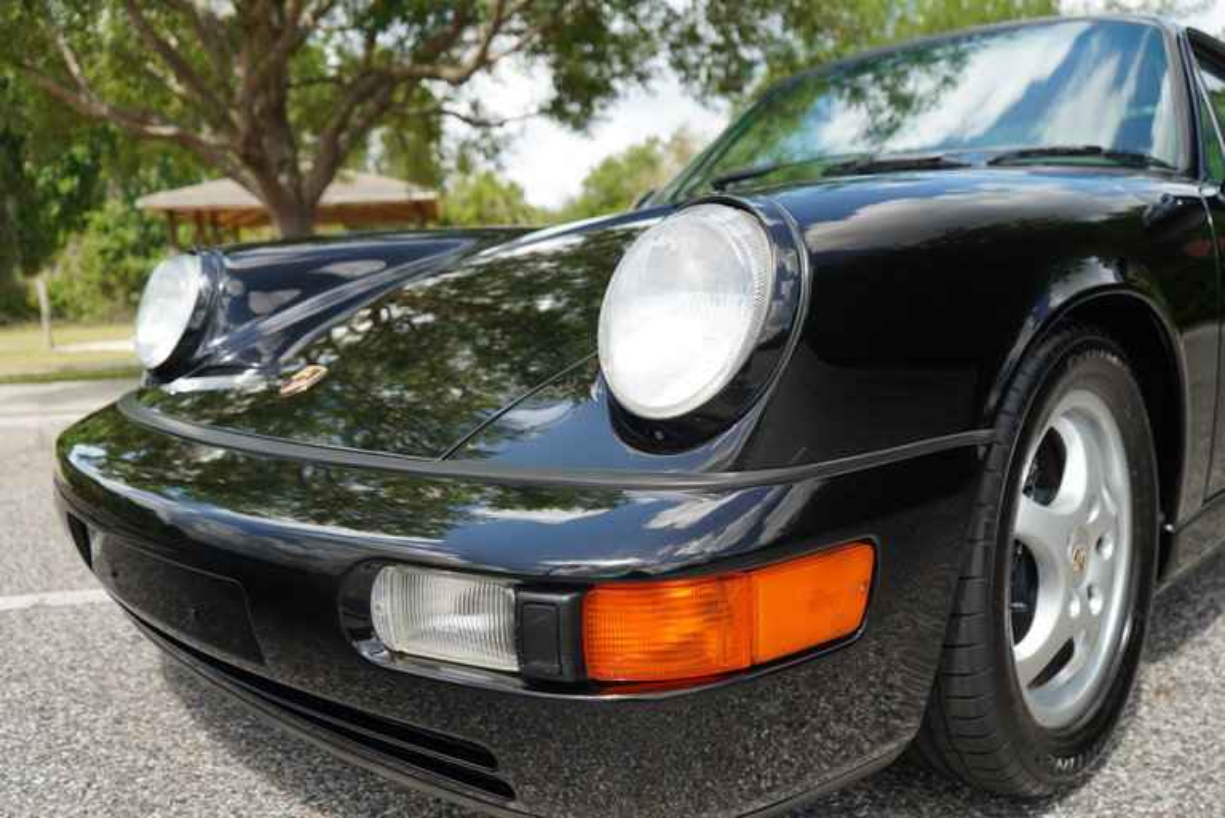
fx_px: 987
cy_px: 409
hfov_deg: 63.6
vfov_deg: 45.0
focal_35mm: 29
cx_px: 612
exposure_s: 1/60
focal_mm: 29
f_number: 4
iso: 125
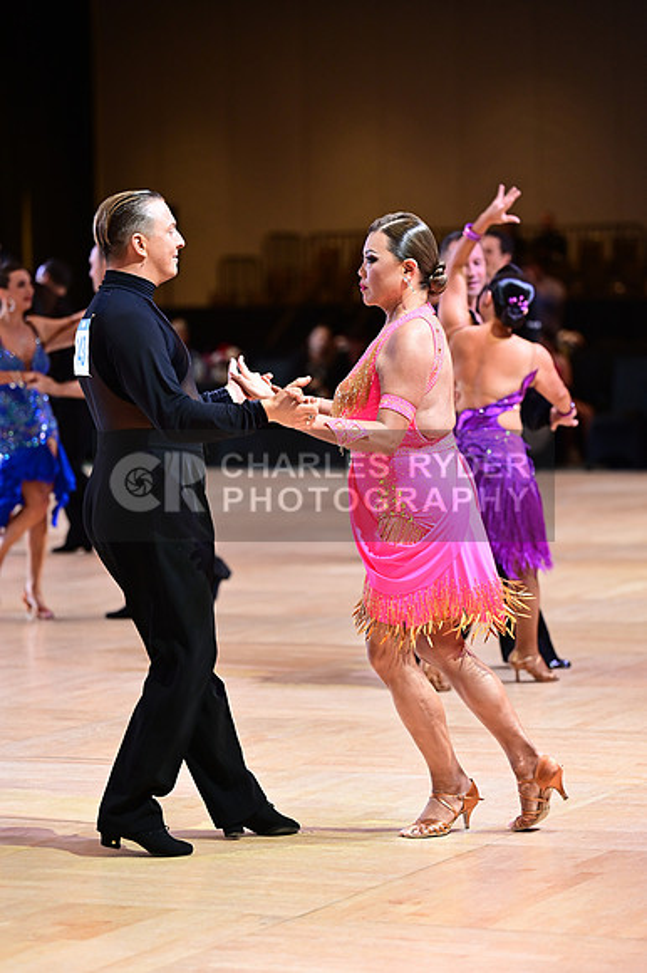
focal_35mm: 125
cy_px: 486
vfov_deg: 16.4
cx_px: 324
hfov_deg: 11.0
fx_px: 3374
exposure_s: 1/400
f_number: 2.8
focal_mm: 125
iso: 2000
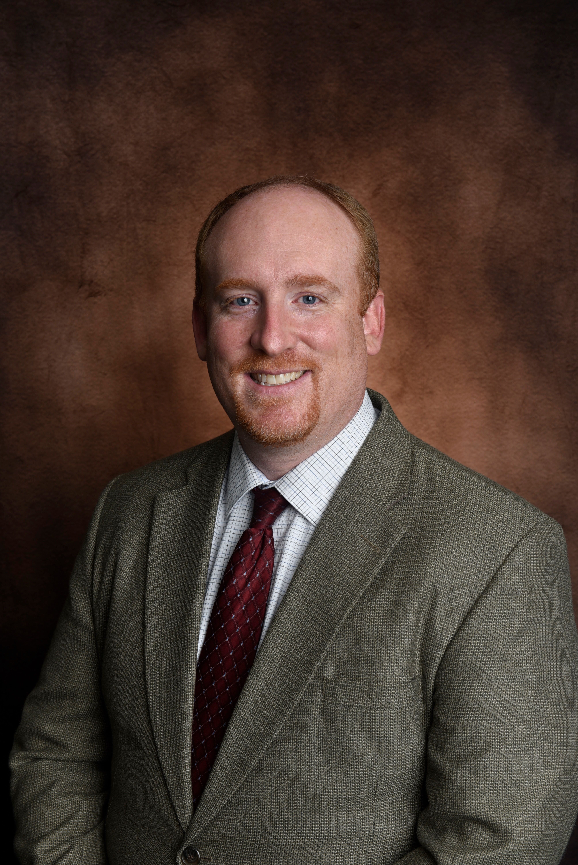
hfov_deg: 19.5
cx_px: 289
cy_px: 432
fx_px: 1684
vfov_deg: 28.8
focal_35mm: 70
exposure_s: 1/125
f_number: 11
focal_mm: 70
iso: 160
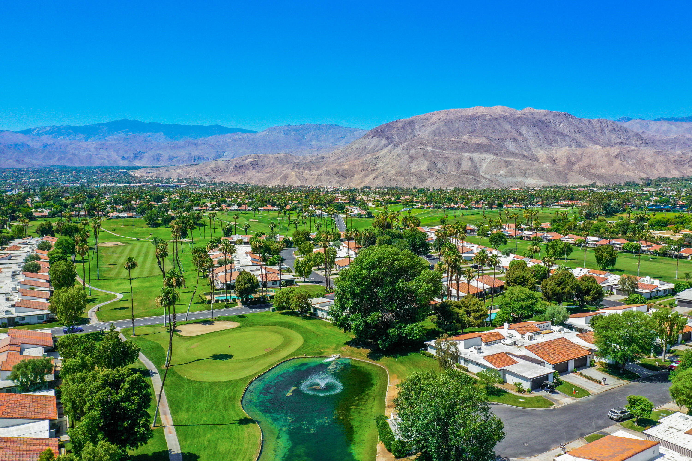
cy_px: 230
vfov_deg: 46.4
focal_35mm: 28
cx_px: 346
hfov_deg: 65.5
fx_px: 538
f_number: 5.6
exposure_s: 1/500
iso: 100
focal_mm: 10.26
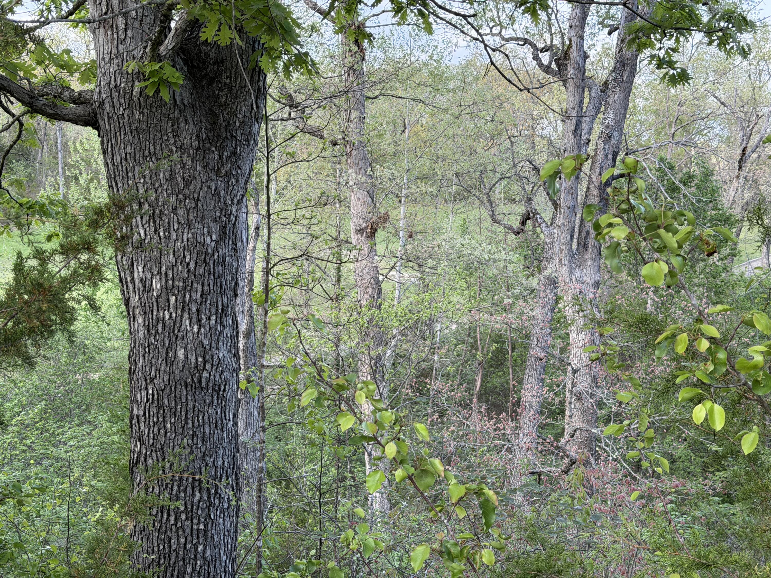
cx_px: 386
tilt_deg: -5.1
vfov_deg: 30.3
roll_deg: +1.1
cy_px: 289
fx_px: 1069
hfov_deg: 39.7
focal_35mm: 48
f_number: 1.78
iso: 80
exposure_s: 1/466
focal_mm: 6.76
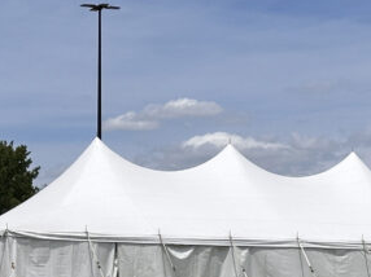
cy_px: 100
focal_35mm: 172
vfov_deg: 8.6
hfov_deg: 11.4
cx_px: 329
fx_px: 1842
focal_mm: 6.86
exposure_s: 1/9804
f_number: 1.78
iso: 64
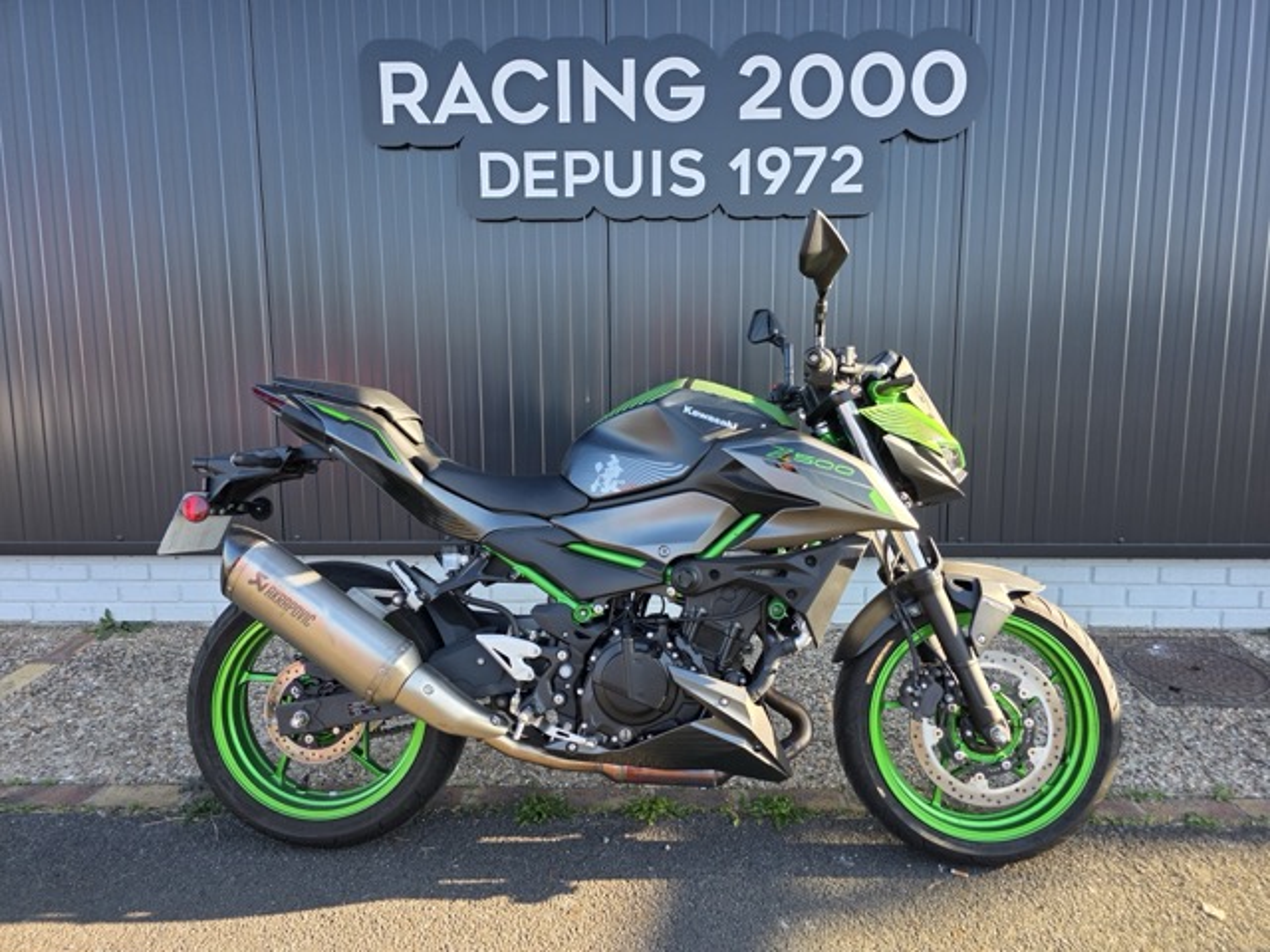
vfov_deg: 58.9
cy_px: 476
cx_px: 635
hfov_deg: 73.9
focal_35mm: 23
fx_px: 844
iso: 50
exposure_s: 1/359
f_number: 1.7
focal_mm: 6.3
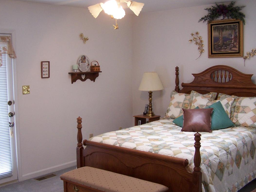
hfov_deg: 41.2
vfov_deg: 31.5
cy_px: 92
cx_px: 121
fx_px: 340
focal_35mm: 46
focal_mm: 6.3
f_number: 2.8
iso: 140
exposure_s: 1/30
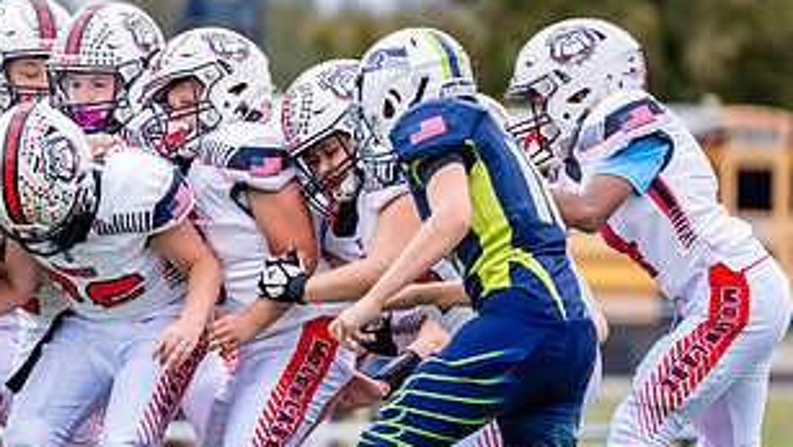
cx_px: -28
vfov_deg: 2.0
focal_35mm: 602
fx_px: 12664
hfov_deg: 3.6
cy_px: 267
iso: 320
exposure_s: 1/2500
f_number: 2.8
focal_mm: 200
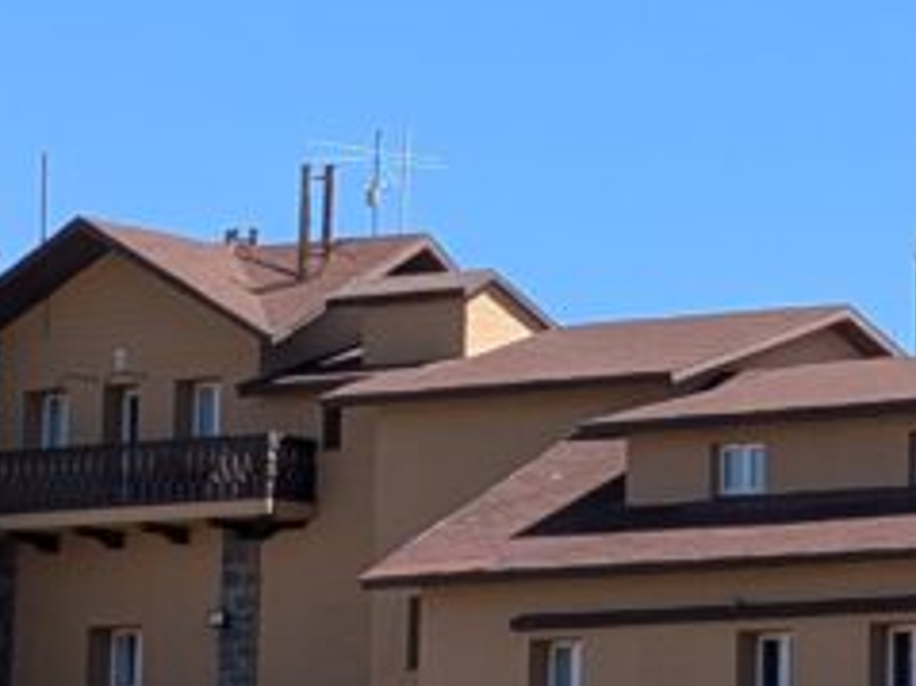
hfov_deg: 9.0
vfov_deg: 7.1
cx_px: 1706
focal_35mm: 210
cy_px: 397
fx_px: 5554
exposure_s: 1/785
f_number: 1.68
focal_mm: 6.9
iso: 20
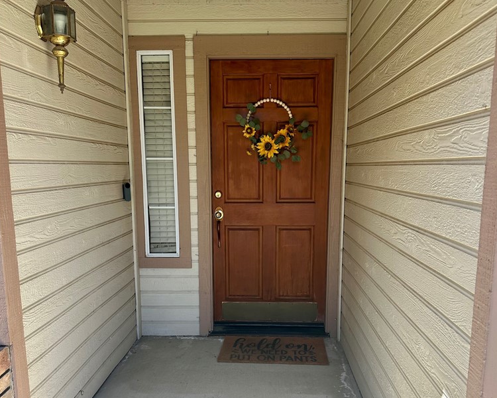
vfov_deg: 45.4
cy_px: 252
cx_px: 249
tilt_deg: -9.6
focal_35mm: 32
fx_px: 471
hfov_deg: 55.7
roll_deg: -0.8
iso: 80
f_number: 1.78
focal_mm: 6.86
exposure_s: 1/549
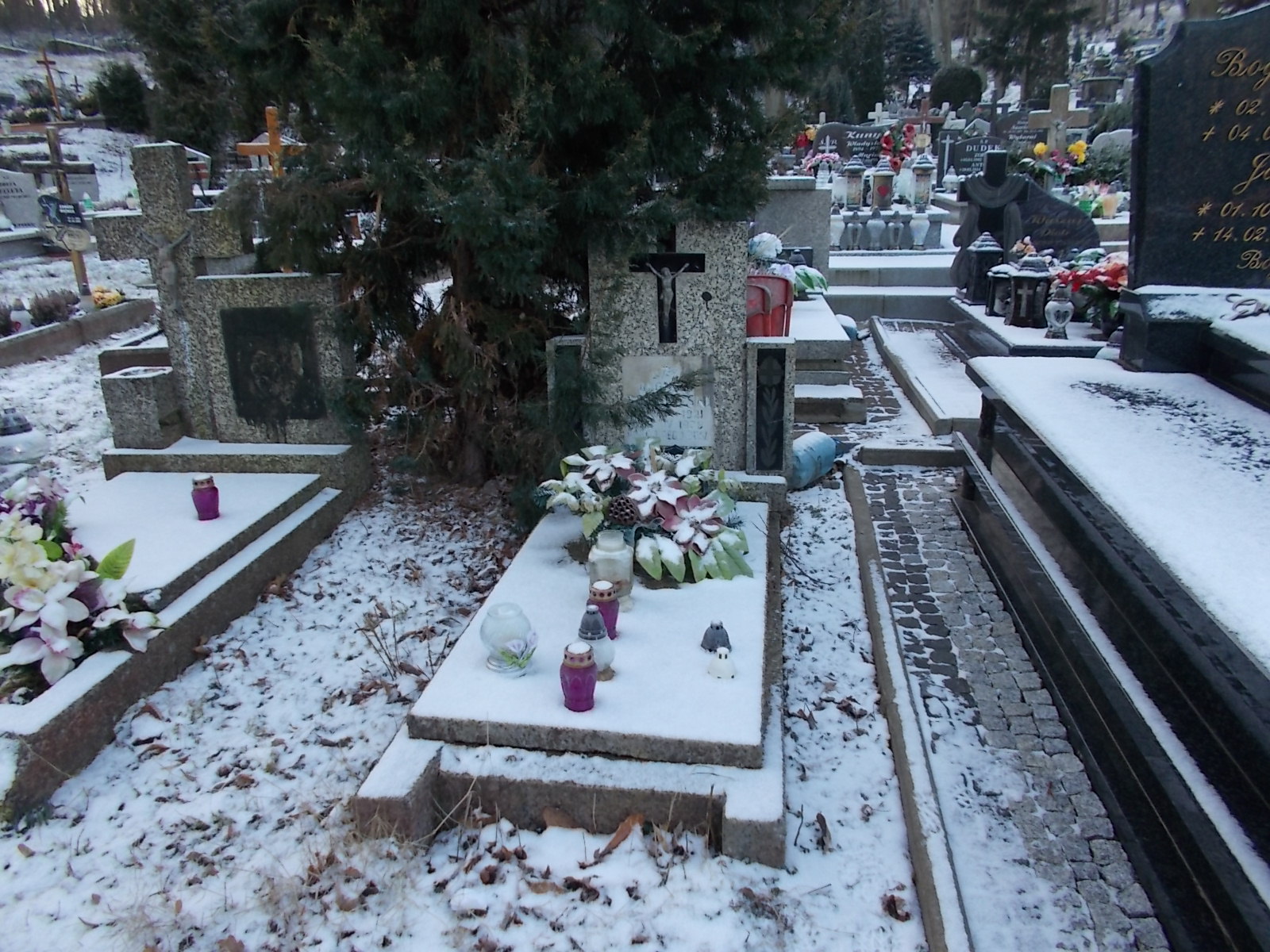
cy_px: 476
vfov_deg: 53.1
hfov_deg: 67.3
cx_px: 635
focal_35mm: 26
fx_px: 954
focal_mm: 4.6
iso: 80
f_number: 3.2
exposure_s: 1/80
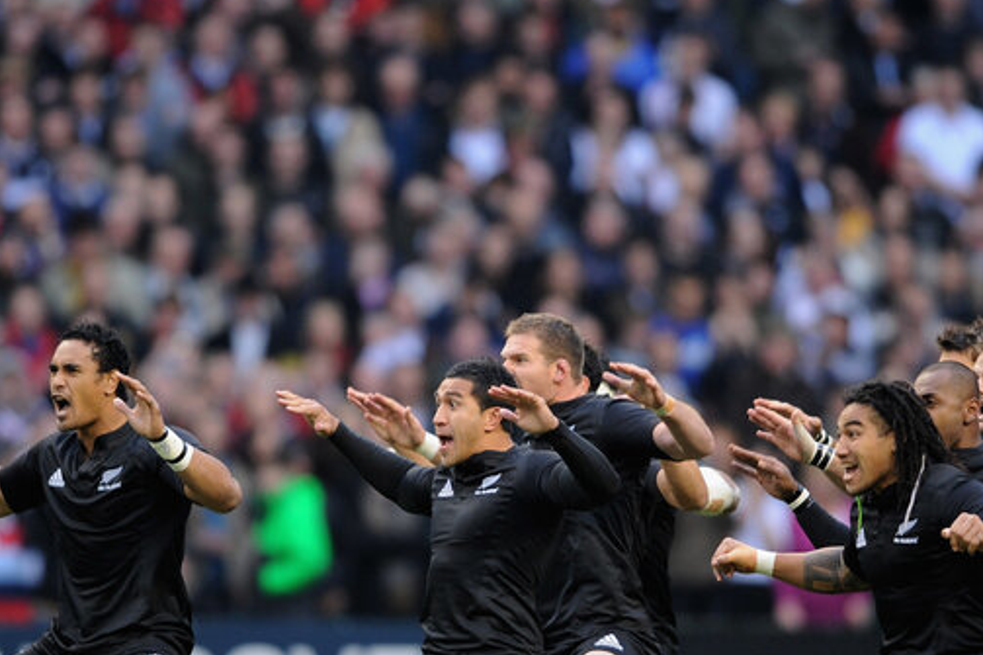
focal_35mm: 636
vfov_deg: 2.2
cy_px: 491
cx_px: 532
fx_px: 17360
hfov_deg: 3.2
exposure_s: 1/640
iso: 1250
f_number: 2.8
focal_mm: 400
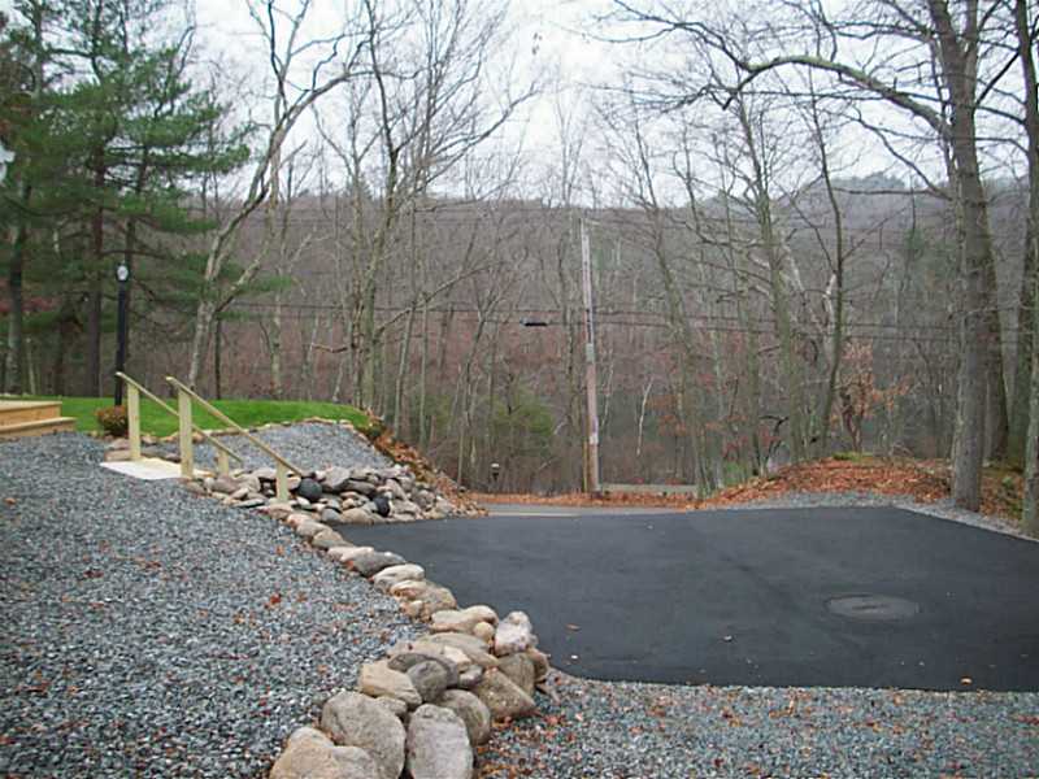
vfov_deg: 38.7
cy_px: 390
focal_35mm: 37
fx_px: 1111
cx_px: 520
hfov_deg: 50.1
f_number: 2.8
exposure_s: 1/140
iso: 80
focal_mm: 6.2
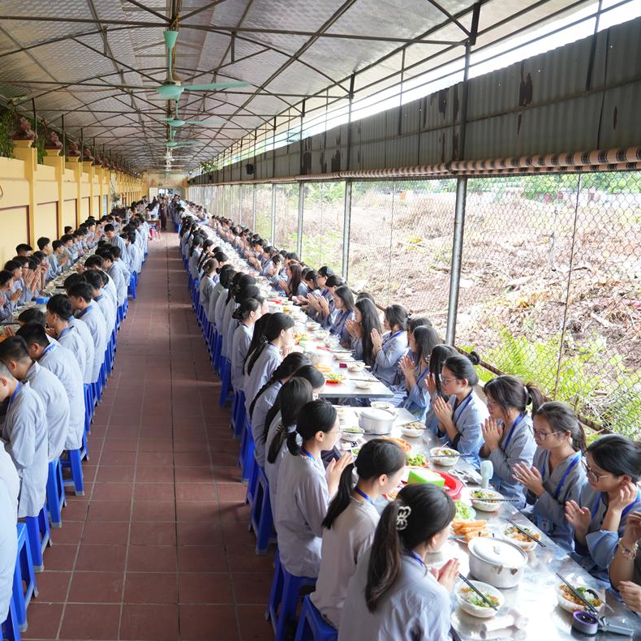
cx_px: 157
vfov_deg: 52.5
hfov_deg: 50.3
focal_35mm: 31
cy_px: 320
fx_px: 649
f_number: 3.5
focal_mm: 24
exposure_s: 1/125
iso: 640
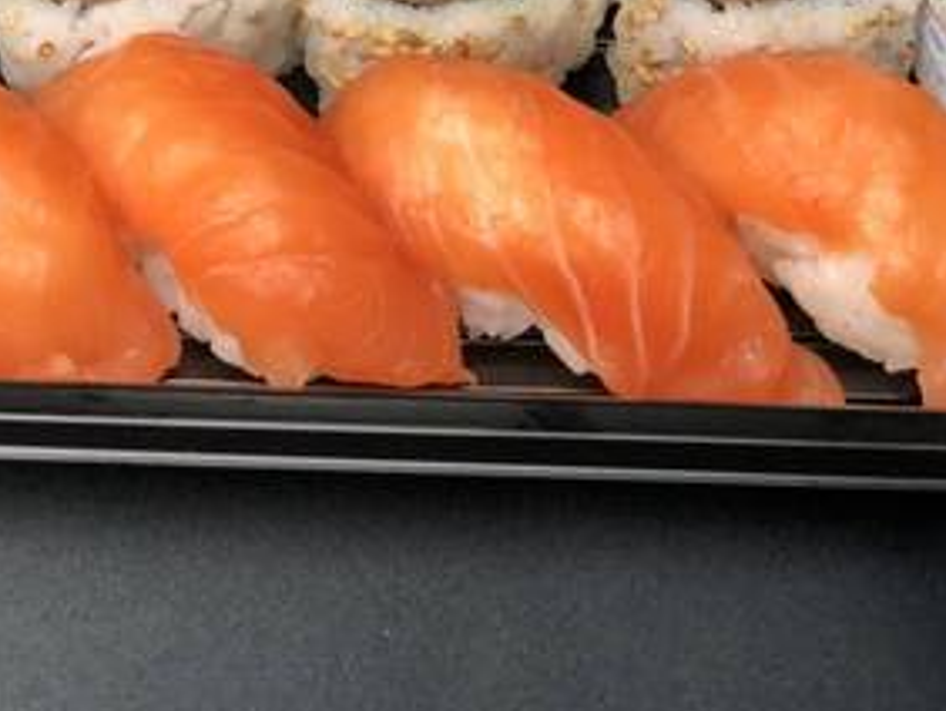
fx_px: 2954
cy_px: 23
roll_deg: +1.6
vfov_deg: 13.6
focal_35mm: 108
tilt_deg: -42.2
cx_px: 218
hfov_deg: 18.1
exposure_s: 1/60
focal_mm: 6
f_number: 2.4
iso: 50
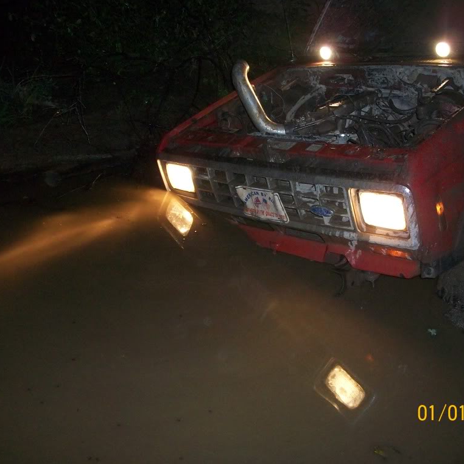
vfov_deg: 43.9
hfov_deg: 43.9
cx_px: 237
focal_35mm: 38
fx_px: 576
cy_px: 231
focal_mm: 5.7
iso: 200
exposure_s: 1/30
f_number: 2.9
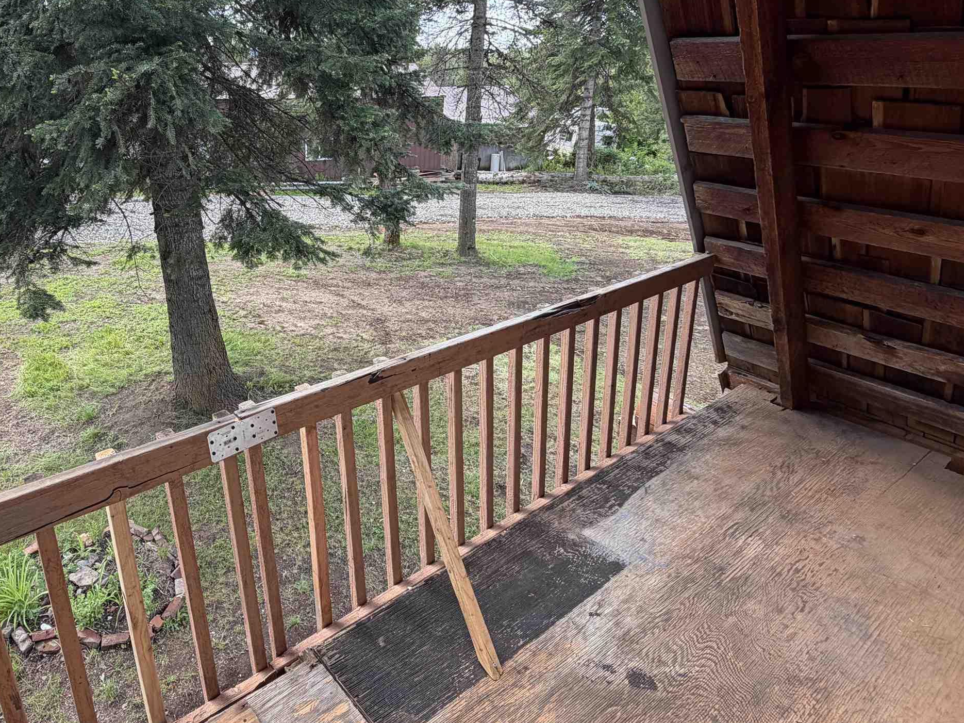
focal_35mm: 23
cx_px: 341
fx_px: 640
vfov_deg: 58.2
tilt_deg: -19.3
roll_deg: +0.2
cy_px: 275
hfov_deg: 72.2
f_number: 2.2
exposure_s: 1/180
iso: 40
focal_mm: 2.22
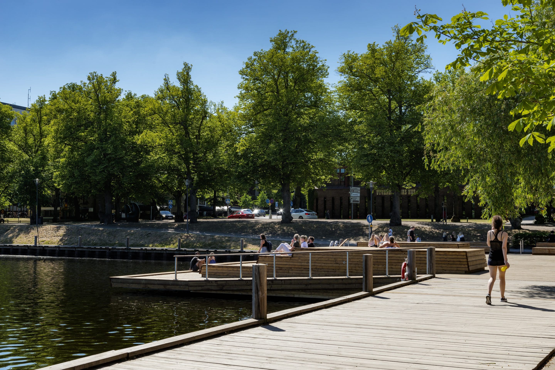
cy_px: 185
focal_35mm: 48
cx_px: 278
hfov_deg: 41.1
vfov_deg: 28.1
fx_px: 740
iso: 200
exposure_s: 1/250
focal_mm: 48
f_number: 11
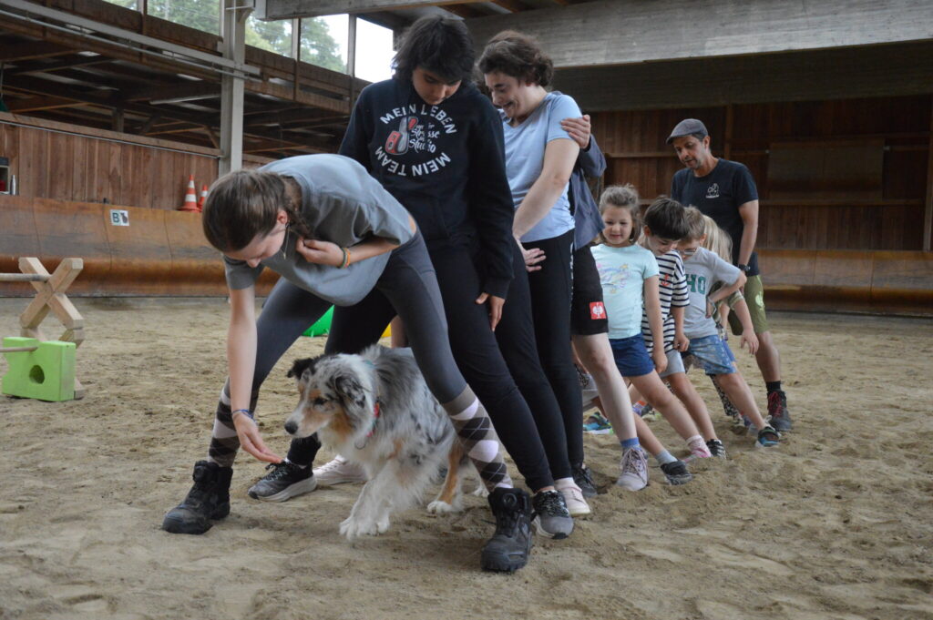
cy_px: 310
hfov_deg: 46.4
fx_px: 1088
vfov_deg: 31.8
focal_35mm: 42
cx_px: 466
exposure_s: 1/500
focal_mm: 28
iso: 3200
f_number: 4
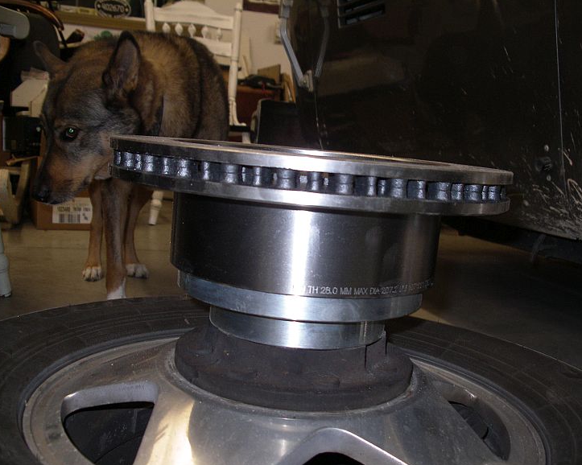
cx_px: 313
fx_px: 689
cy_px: 240
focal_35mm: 40
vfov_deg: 37.3
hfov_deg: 45.8
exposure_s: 1/40
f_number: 2.8
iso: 200
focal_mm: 7.8
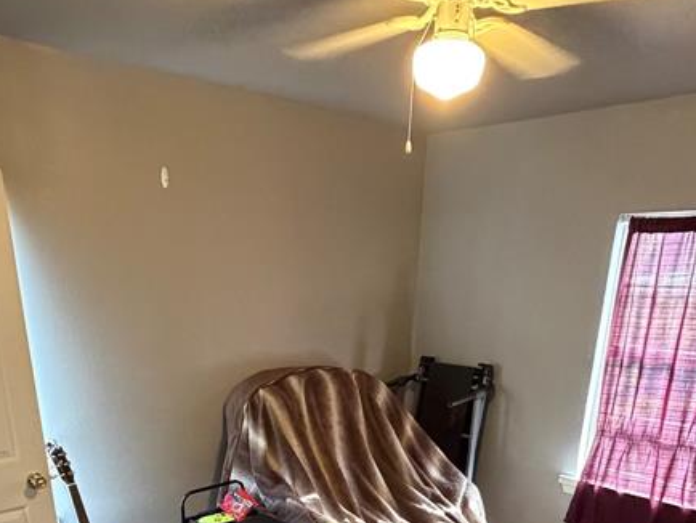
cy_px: 496
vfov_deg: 39.1
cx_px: 324
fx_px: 664
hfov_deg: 55.3
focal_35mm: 33
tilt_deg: -18.3
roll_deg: -1.0
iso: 1000
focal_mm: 2.22
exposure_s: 1/60
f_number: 2.2
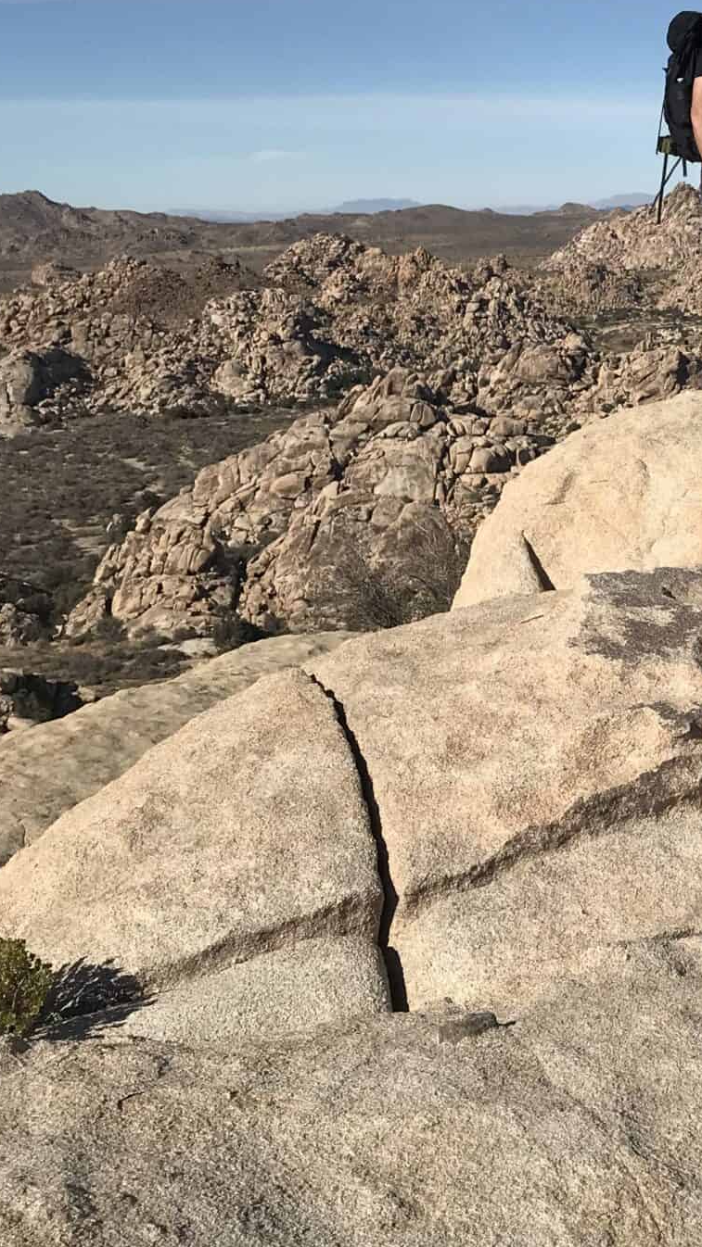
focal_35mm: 58
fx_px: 1920
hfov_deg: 19.6
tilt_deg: -9.8
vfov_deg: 35.9
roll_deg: +0.2
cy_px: 508
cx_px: 818
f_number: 1.8
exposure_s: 1/5051
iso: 20
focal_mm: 3.99
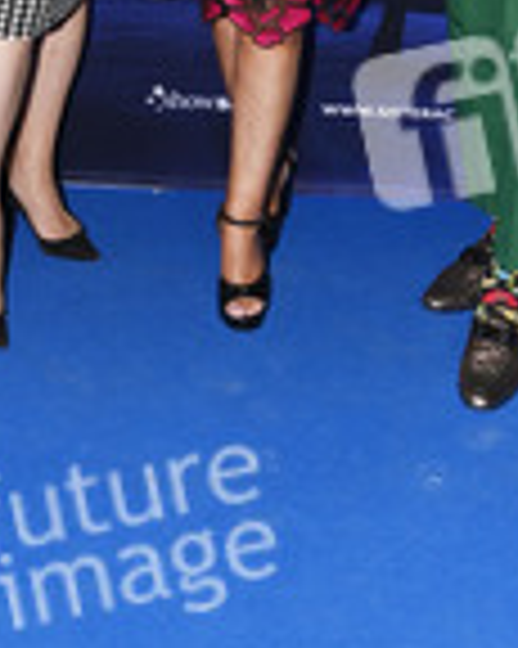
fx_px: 1400
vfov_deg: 23.8
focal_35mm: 73
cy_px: -122
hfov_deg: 20.9
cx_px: 176
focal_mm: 28
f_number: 5.6
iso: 320
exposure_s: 1/250
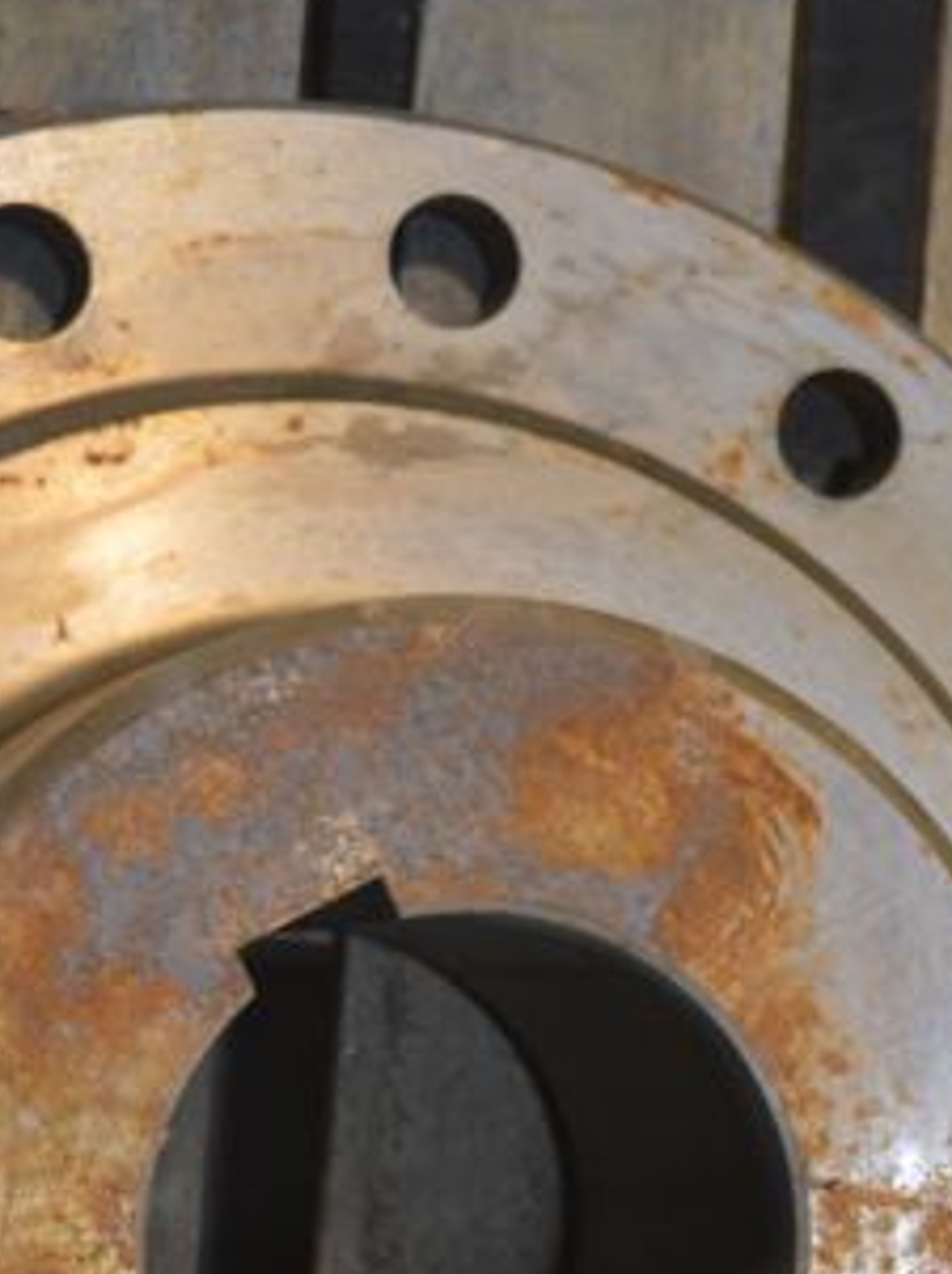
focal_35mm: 149
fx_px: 5461
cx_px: 1168
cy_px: 1073
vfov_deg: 13.2
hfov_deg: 9.8
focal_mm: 31
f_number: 4.2
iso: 400
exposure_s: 1/25
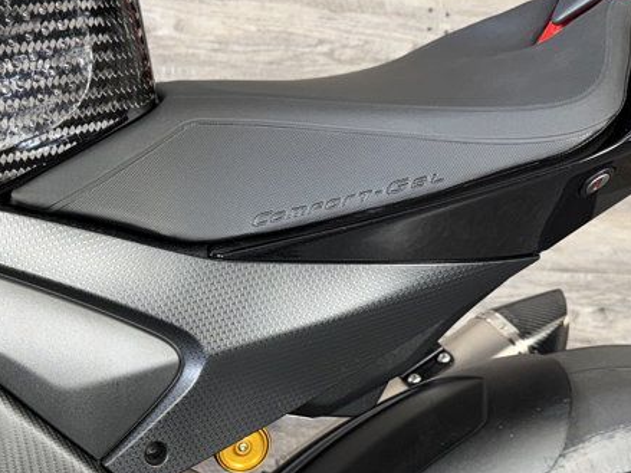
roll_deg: -2.4
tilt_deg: -4.5
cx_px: 152
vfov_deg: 25.5
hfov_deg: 33.6
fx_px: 1021
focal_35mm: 56
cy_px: 395
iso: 80
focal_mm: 6.76
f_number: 1.78
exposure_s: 1/20
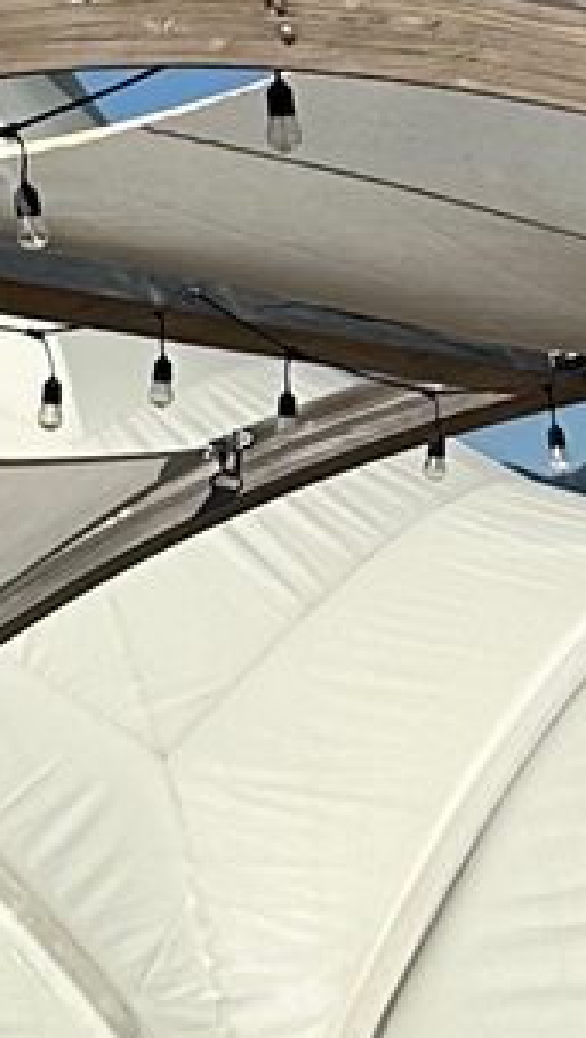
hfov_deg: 5.8
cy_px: -142
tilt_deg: +13.2
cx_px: -1573
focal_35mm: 184
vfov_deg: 11.5
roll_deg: -0.9
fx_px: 5070
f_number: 1.78
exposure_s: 1/7042
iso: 80
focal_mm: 6.86
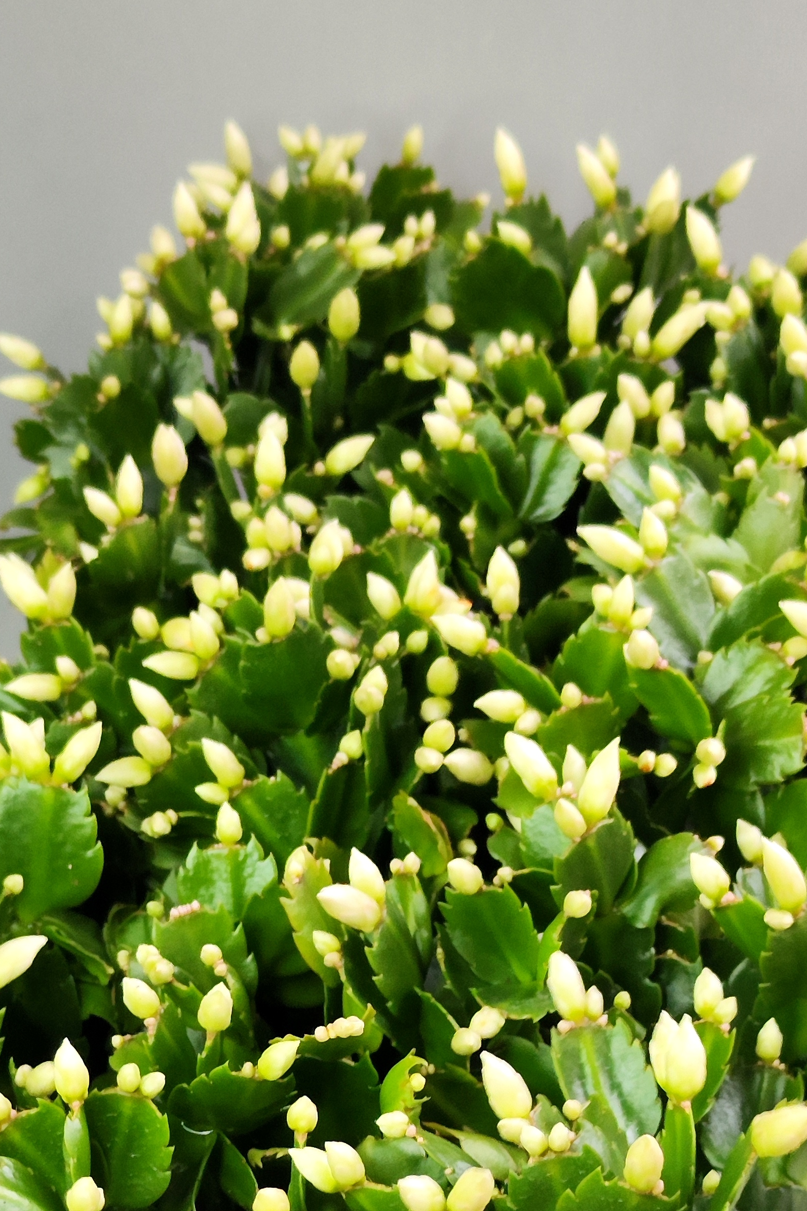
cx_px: 341
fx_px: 1379
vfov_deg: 44.5
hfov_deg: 32.6
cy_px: 1010
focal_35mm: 41
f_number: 1.69
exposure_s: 1/50
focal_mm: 7.01
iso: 835
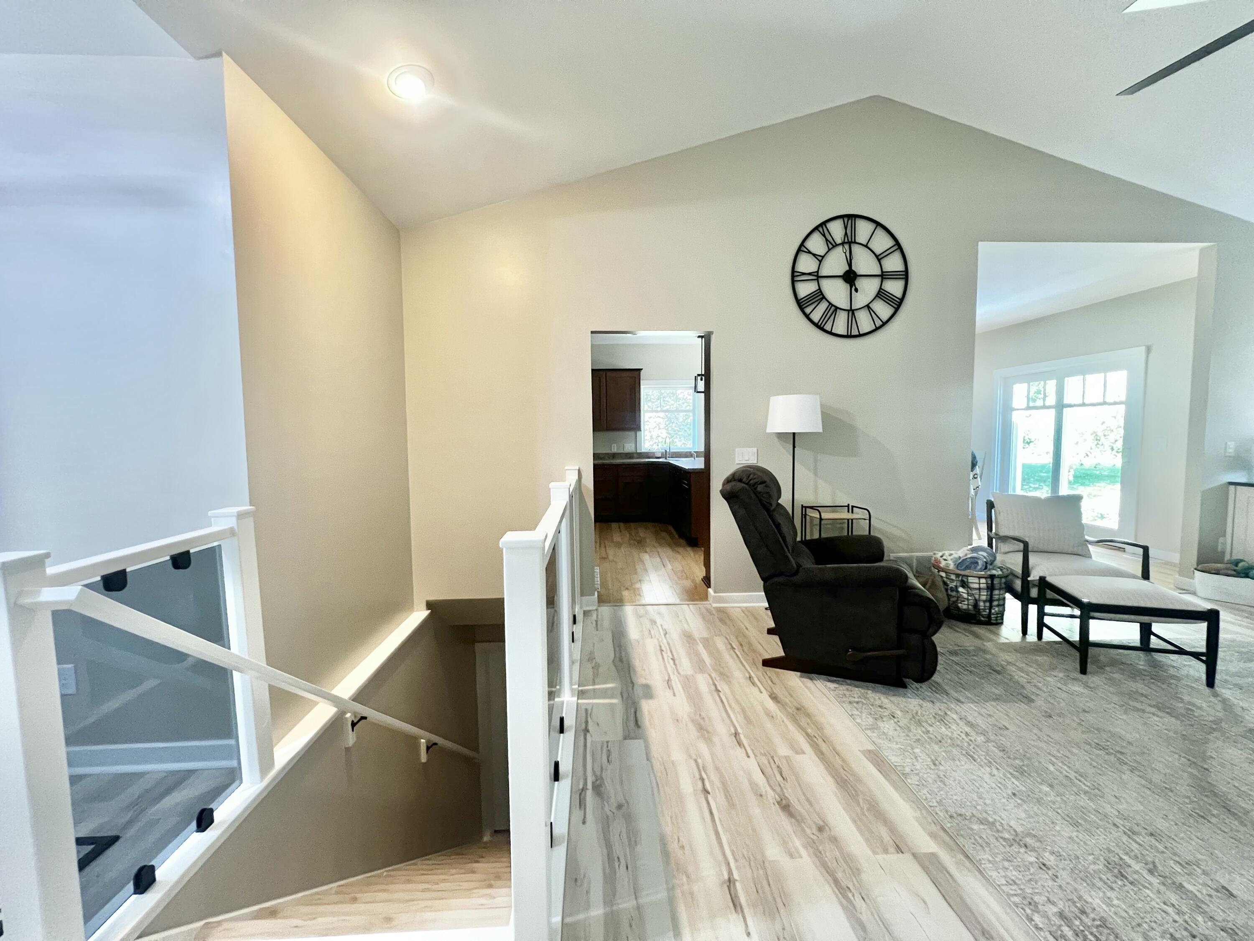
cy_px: 470
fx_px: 471
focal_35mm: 13
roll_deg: +0.5
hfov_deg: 106.2
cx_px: 627
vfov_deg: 89.9
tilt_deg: -4.8
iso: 400
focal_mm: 1.57
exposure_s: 1/60
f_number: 1.8
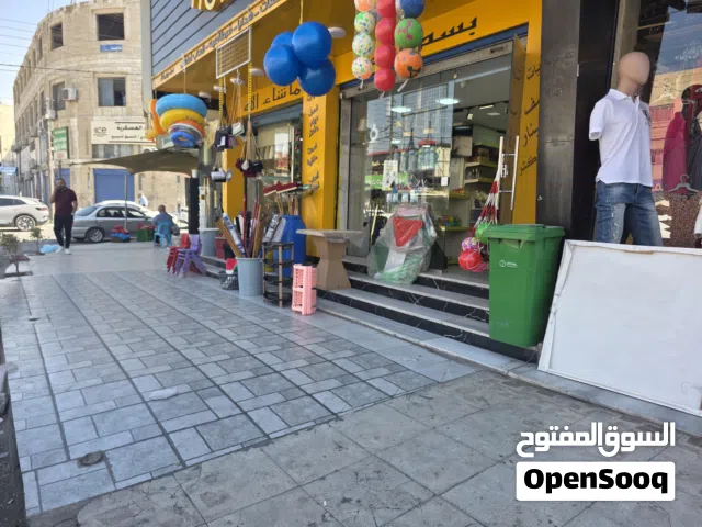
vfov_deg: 58.9
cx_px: 351
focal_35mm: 23
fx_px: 466
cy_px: 264
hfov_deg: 73.9
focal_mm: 6.3
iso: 32
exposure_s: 1/359
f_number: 1.7
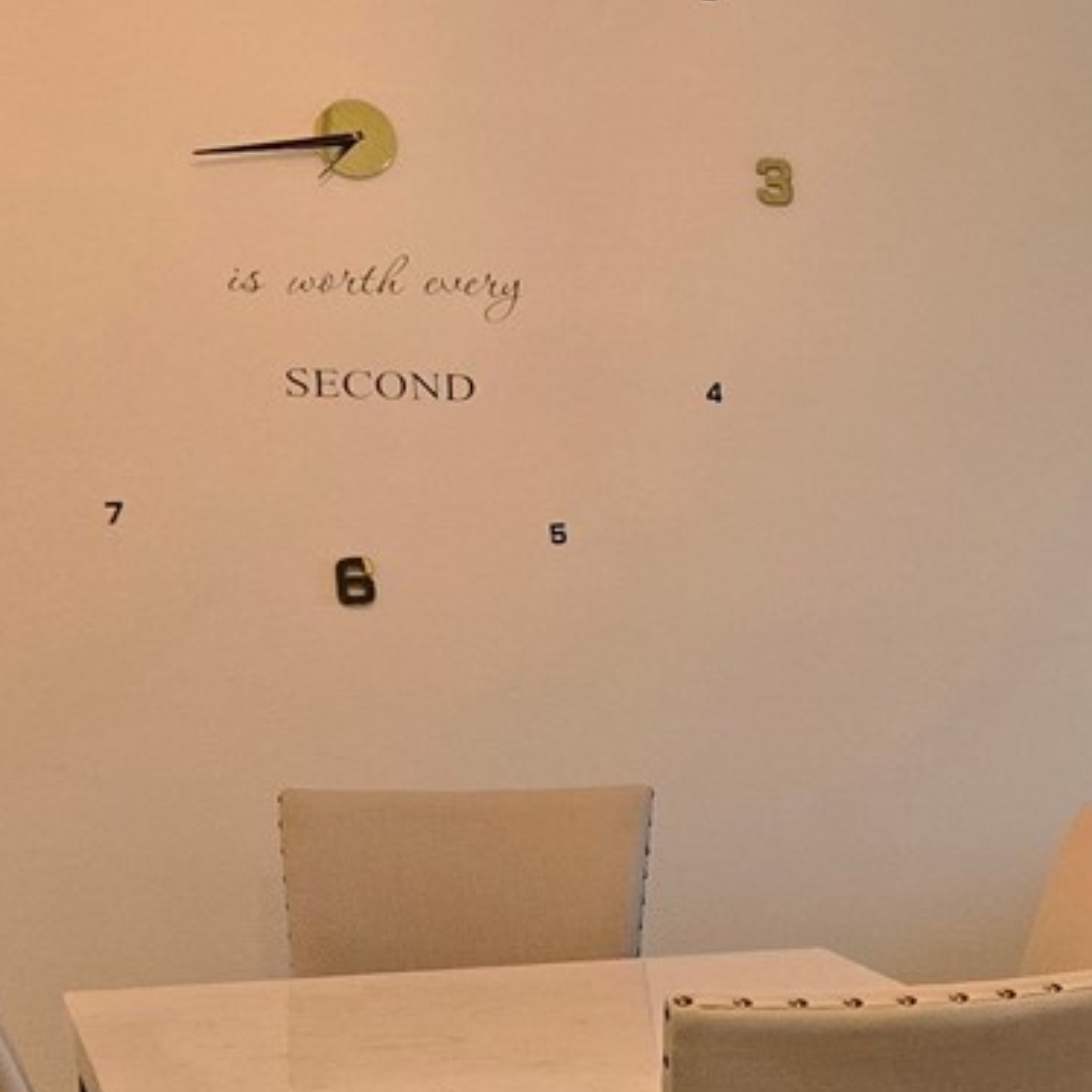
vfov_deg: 19.8
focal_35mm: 87
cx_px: 1714
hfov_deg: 17.6
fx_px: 3105
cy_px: 850
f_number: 1.7
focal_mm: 6.3
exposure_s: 1/120
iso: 320
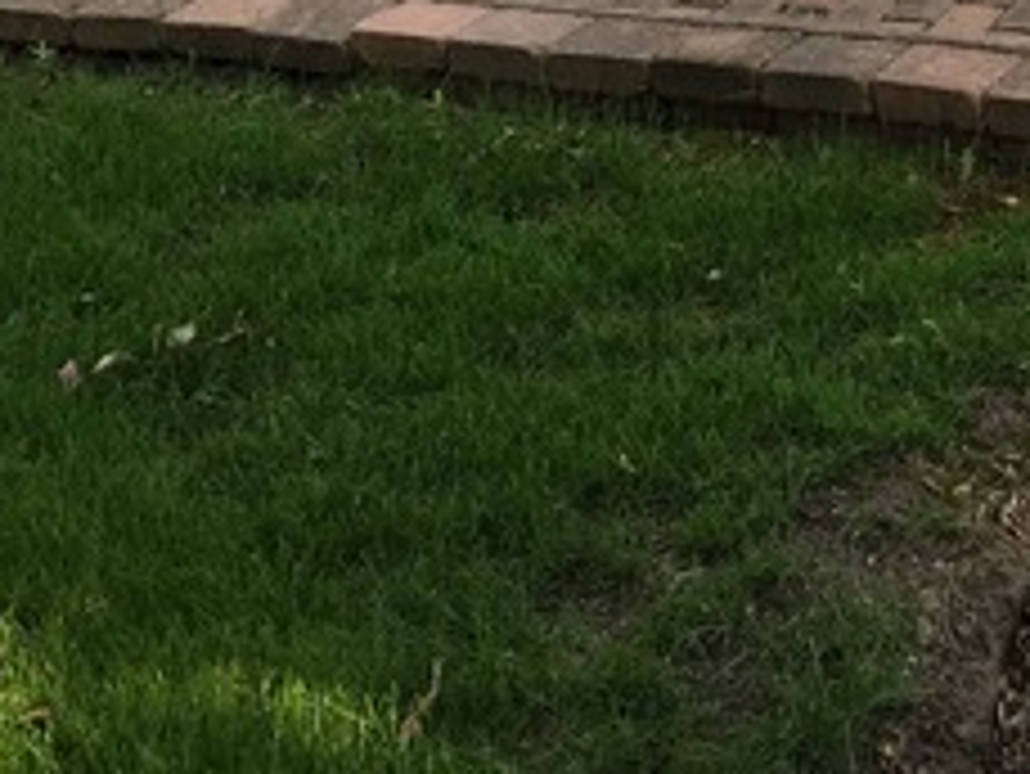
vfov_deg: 17.0
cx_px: 1084
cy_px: -270
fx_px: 2411
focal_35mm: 81
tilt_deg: -6.6
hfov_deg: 22.9
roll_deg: +1.1
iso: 40
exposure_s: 1/120
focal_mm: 4.15
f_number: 2.2
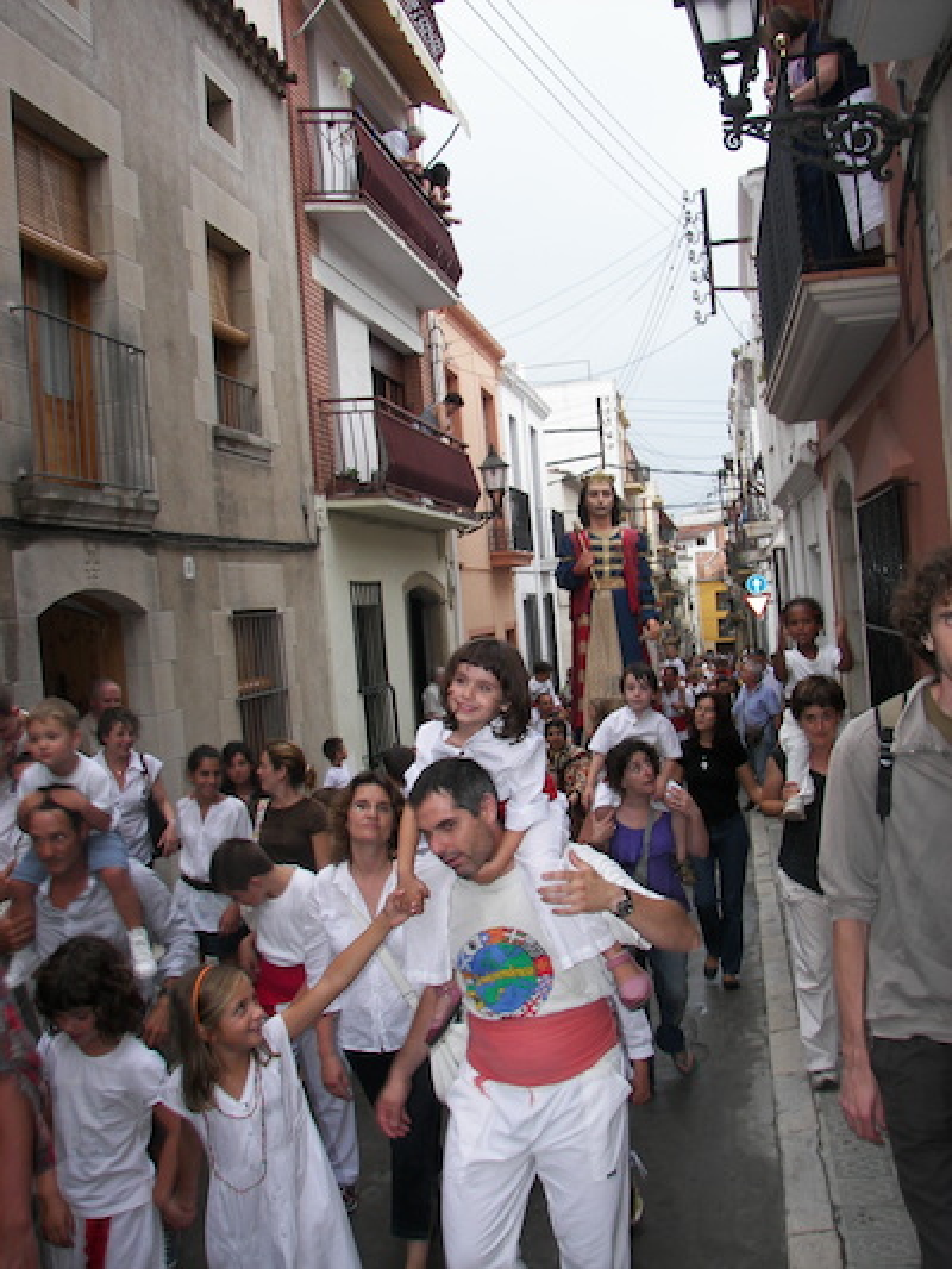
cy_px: 634
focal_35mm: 36
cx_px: 476
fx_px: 1320
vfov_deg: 51.3
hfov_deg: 39.7
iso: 50
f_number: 2.8
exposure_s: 1/30
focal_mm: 6
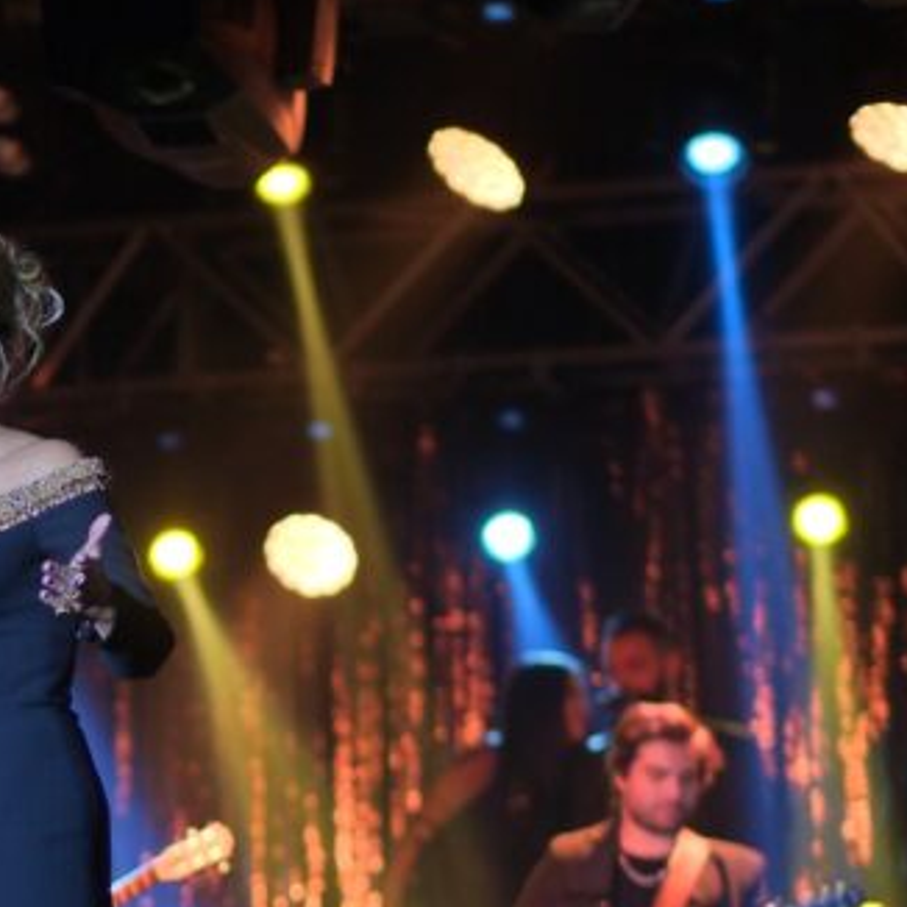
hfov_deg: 7.8
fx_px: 6640
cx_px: 67
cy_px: 835
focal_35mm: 224
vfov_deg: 7.8
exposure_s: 1/400
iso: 640
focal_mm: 56
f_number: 1.2
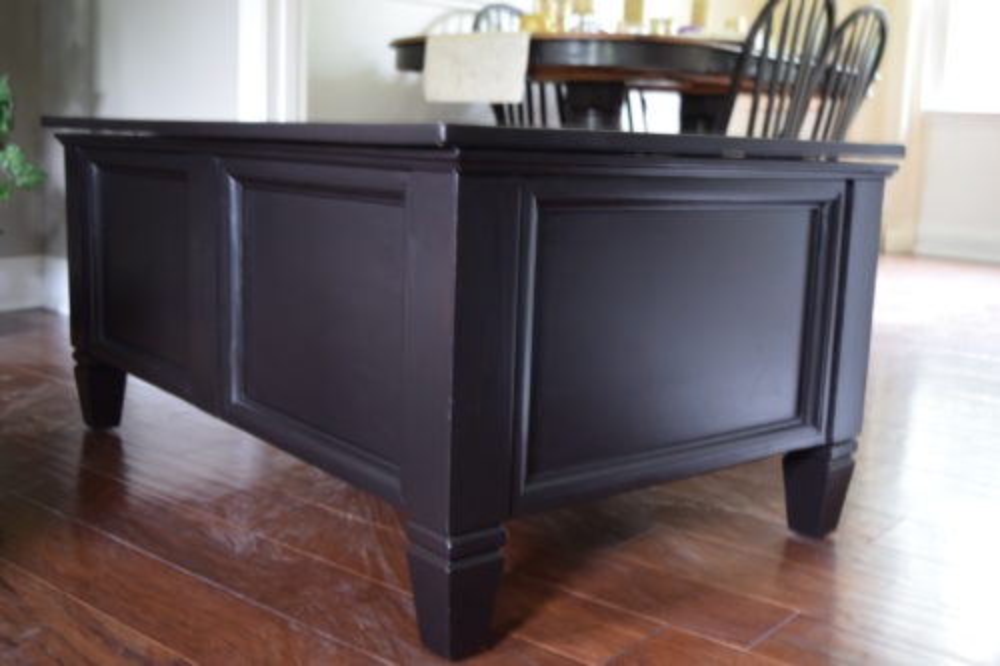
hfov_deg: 47.9
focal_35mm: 40
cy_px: 333
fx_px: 1125
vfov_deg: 33.0
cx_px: 500
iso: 800
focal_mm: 27
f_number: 5
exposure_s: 1/5
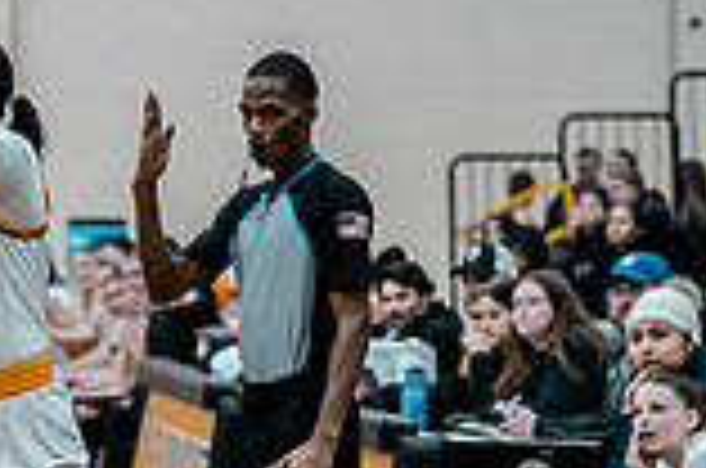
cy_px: 480
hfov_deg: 6.9
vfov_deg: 4.6
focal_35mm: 297
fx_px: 5813
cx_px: -15
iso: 1600
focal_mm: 78
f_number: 2.8
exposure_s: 1/640
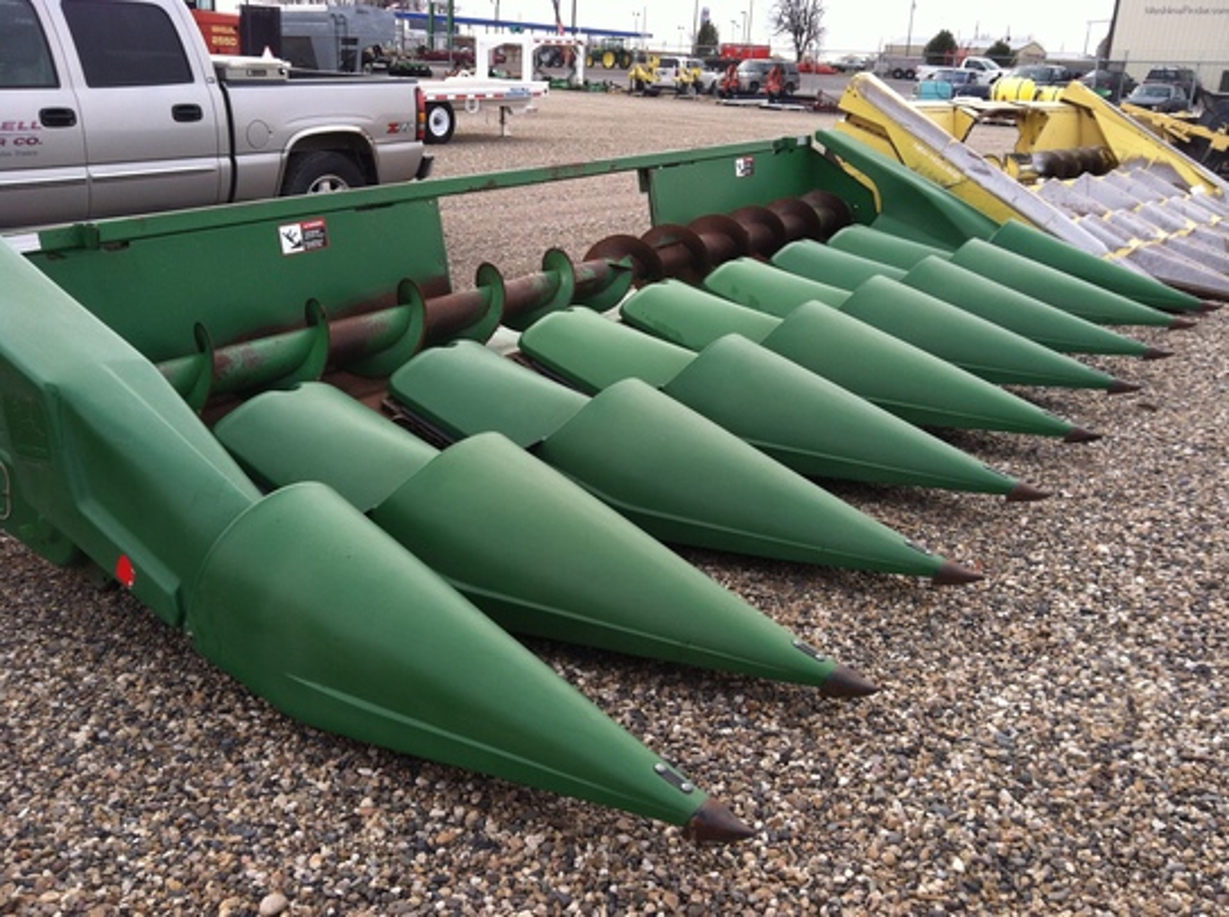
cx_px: 614
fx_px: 1240
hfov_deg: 52.7
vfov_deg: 40.6
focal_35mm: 35
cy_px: 458
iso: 80
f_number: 2.8
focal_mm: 3.85
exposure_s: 1/259
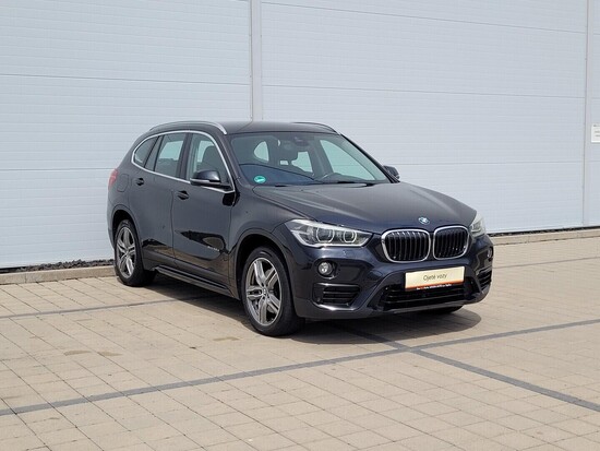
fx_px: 451
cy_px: 226
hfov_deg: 67.3
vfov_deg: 53.1
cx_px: 300
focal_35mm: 26
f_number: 1.8
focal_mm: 5.4
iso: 40
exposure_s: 1/3758
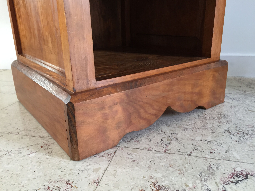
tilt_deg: -18.6
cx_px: 127
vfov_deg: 46.8
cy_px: 97
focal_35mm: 30
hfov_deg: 60.0
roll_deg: +3.7
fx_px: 221
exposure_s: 1/33
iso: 125
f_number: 2.2
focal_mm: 4.15
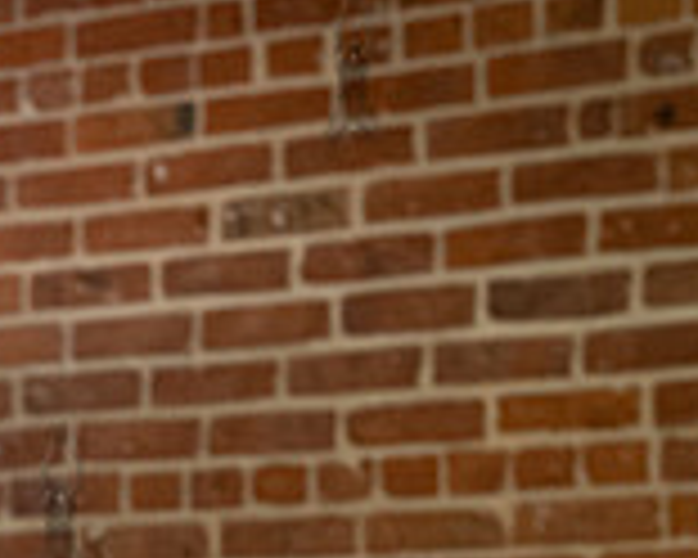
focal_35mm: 197
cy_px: 778
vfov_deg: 7.7
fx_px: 4070
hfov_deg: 9.5
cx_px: -428
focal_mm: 52
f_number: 5
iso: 2500
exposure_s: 1/160
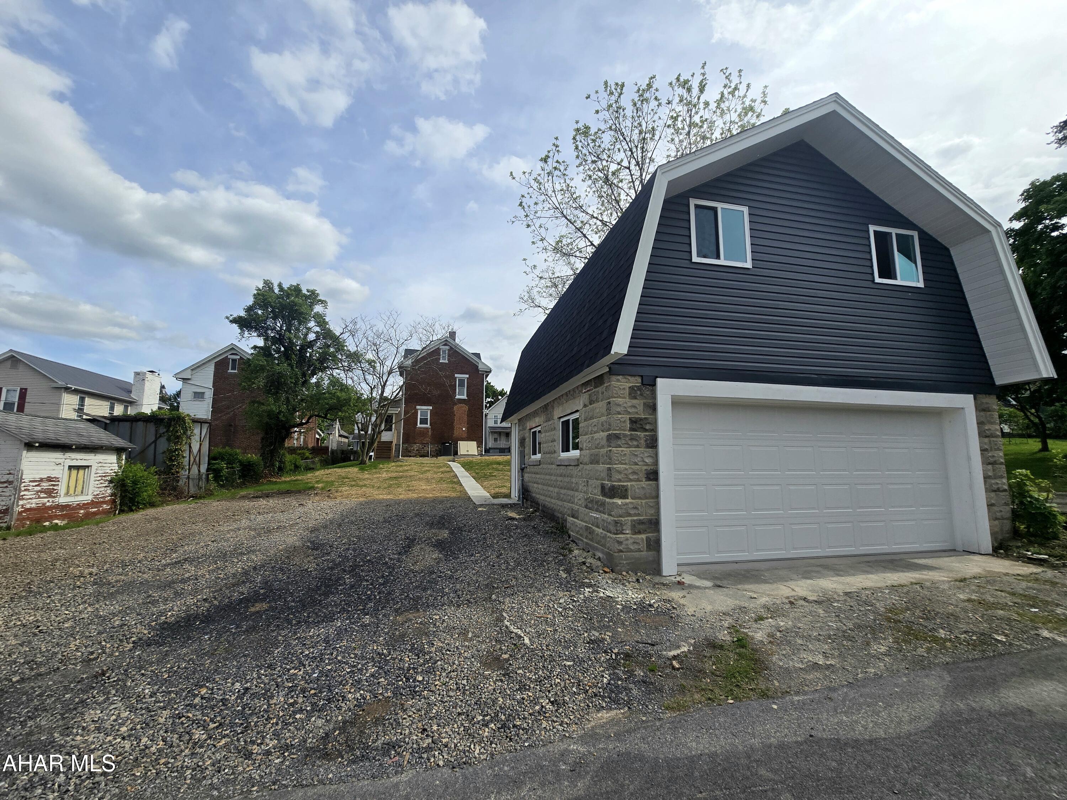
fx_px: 401
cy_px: 400
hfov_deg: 106.2
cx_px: 534
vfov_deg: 89.9
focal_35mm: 13
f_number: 2.2
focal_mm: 2.2
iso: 50
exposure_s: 1/3333
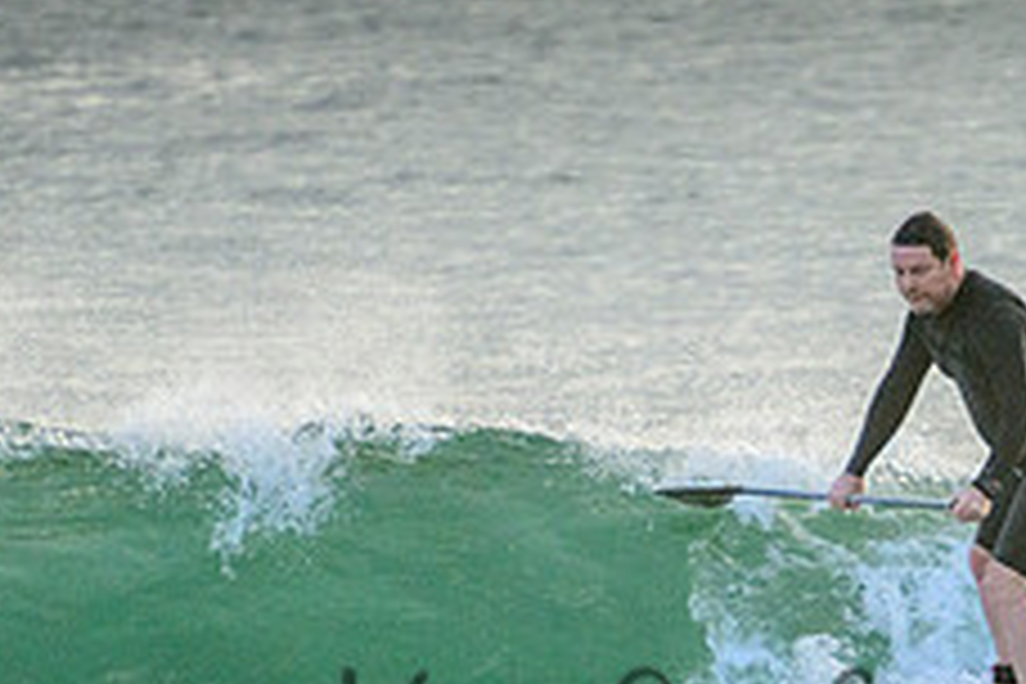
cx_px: 1115
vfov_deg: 1.0
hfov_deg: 1.5
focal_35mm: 1401
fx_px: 39925
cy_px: 463
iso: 900
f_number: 5.6
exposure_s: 1/1600
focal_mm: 400
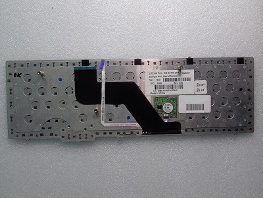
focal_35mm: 29
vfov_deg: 48.2
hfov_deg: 61.7
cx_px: 132
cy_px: 99
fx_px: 220
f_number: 5.4
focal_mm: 5.2
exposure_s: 1/13
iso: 100
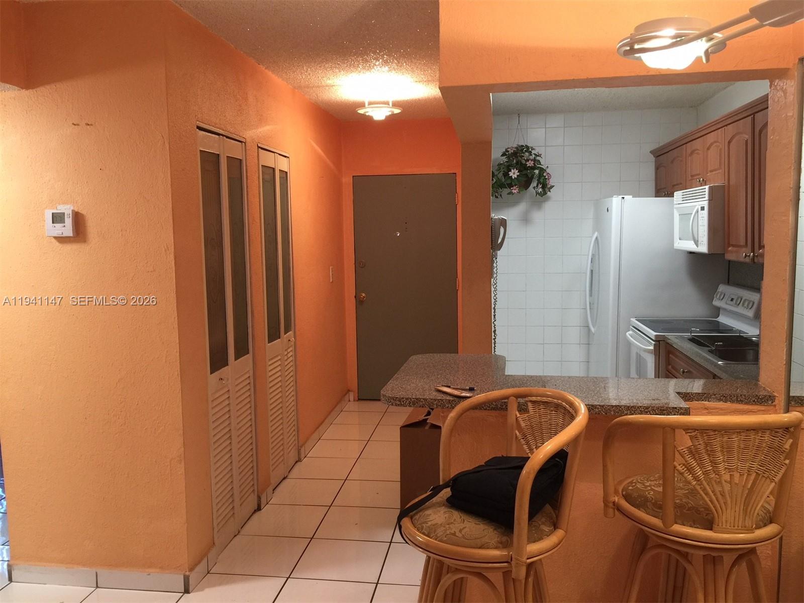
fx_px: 674
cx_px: 402
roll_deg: -0.3
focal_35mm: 29
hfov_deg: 61.7
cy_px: 302
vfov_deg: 48.2
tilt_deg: -5.6
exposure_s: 1/15
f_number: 2.2
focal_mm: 4.15
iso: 50
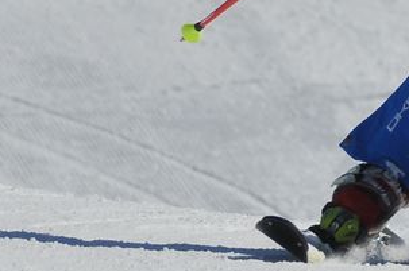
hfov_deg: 1.3
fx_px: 17979
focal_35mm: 1585
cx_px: 626
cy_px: 91
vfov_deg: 0.9
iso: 200
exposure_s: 1/1250
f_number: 9
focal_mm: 200
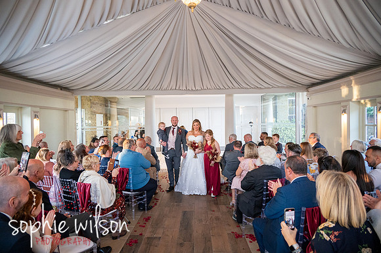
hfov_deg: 73.8
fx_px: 254
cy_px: 126
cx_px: 190
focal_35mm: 24
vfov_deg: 53.1
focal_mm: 24
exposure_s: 1/250
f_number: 4
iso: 5000
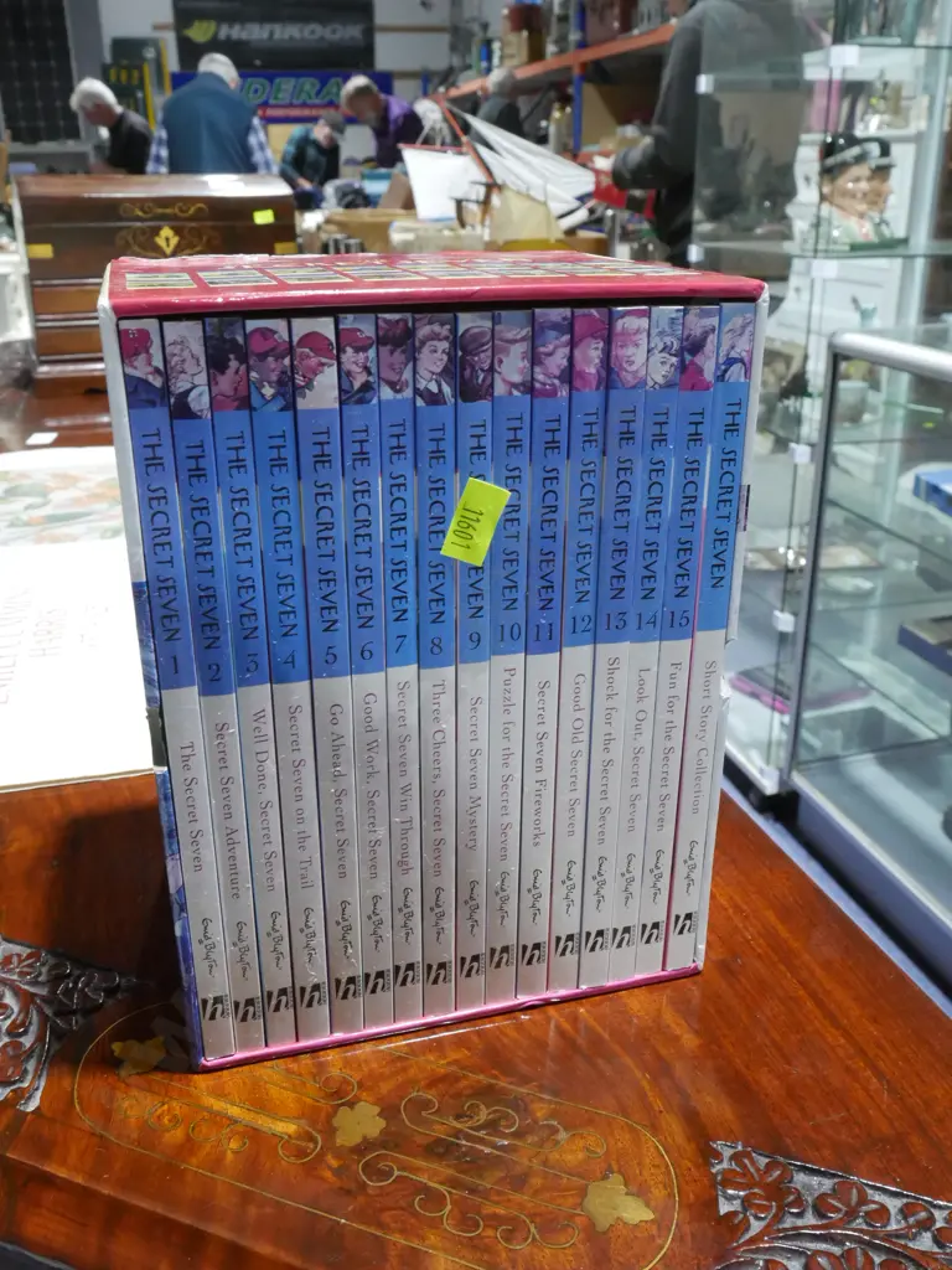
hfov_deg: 46.8
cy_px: 635
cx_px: 476
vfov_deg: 60.0
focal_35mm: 30
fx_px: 1100
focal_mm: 15
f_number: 10
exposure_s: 1/60
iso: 3200
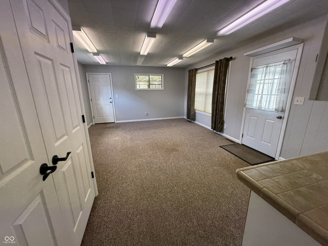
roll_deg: +0.7
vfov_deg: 85.7
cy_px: 123
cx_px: 164
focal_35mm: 14
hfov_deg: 102.1
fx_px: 133
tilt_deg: -13.4
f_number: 2.2
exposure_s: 1/120
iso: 250
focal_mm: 2.22
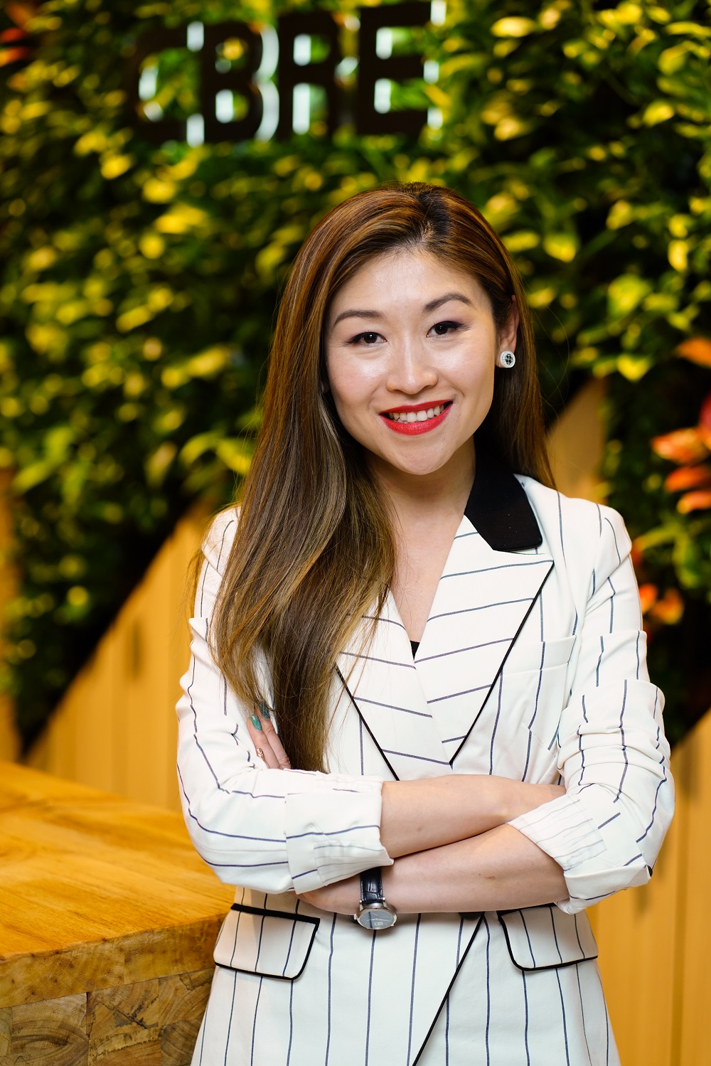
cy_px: 533
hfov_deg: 16.1
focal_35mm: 85
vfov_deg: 23.9
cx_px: 356
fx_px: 2517
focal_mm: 85
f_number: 2.8
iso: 800
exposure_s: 1/200
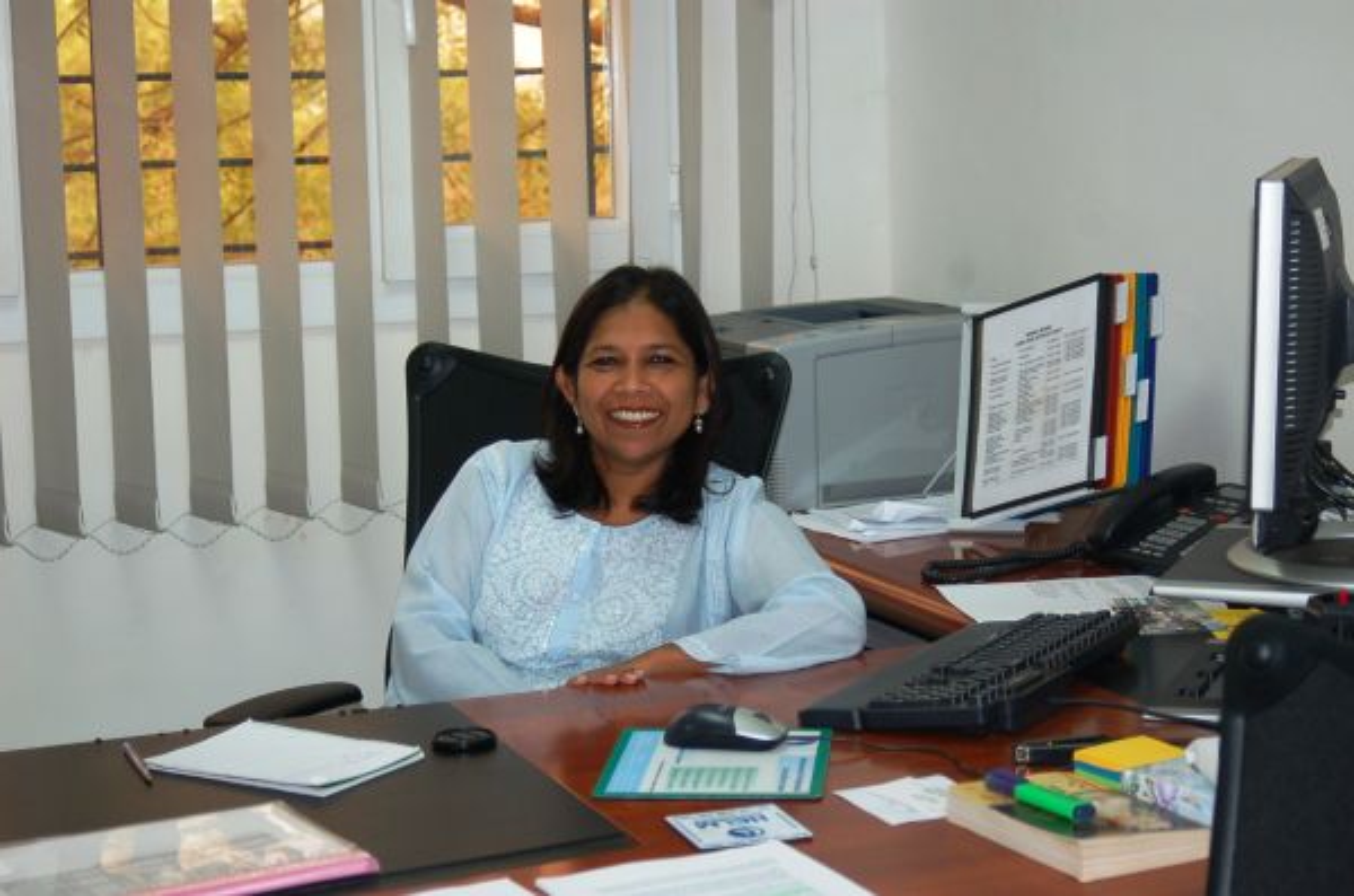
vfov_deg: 18.8
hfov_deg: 28.1
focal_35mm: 72
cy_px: 448
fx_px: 2702
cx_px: 677
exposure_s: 1/60
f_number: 4.2
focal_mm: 48
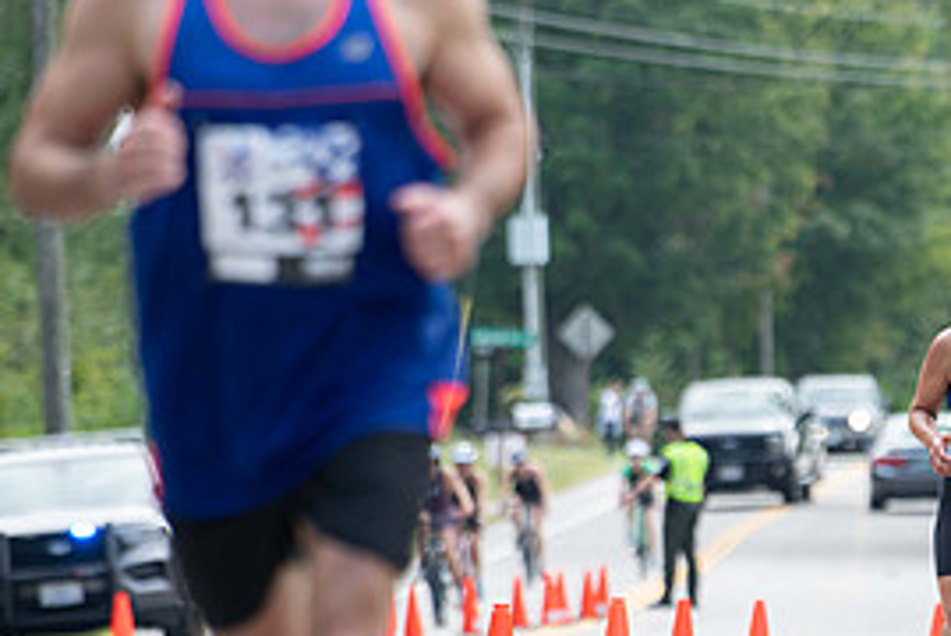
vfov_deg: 3.2
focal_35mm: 431
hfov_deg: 4.8
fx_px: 11398
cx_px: 856
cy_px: 521
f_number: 4
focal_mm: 200
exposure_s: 1/250
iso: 200
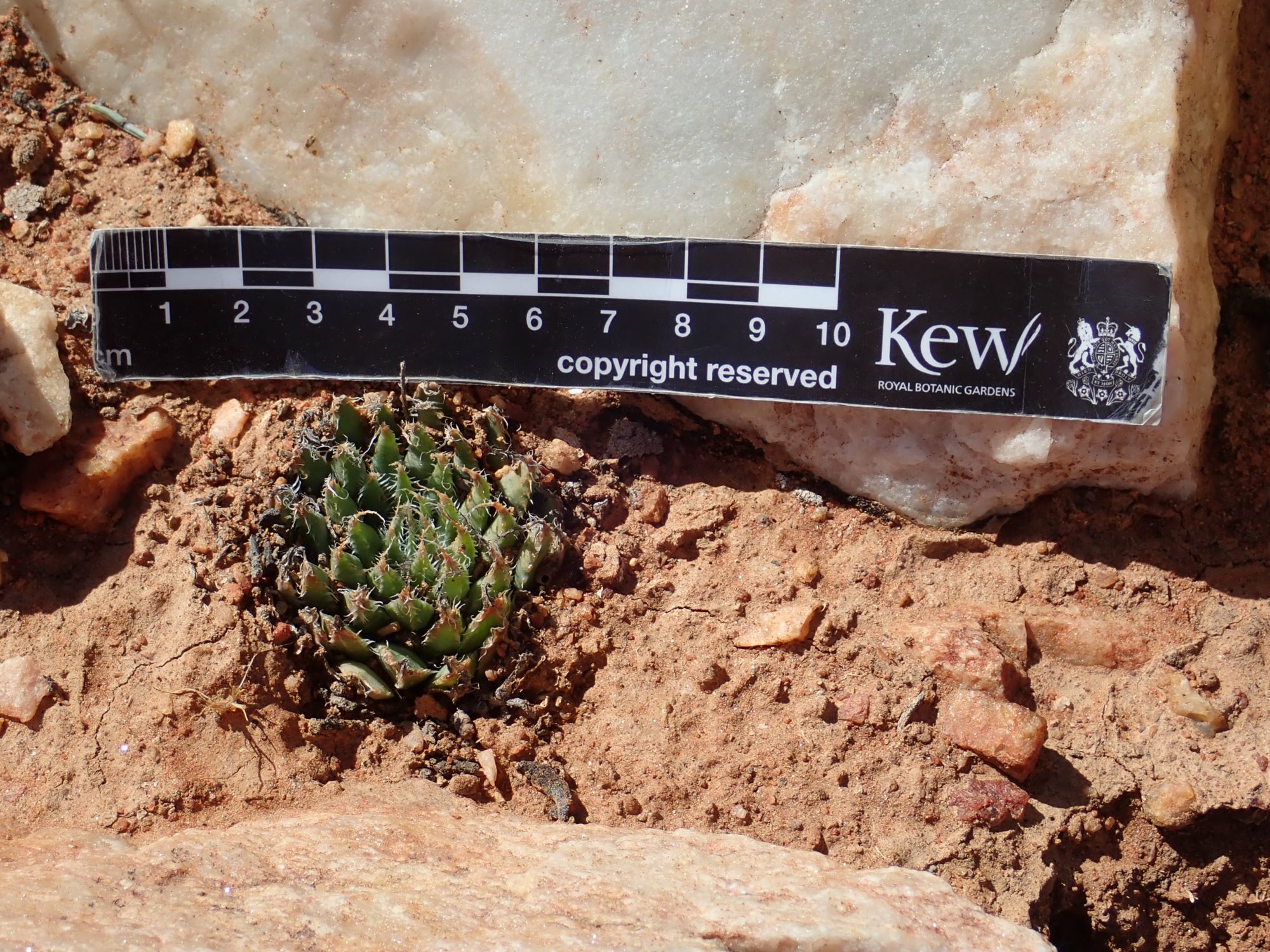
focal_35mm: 61
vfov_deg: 24.0
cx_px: 635
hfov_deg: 31.7
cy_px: 476
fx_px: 2238
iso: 100
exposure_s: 1/500
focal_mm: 11.01
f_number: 5
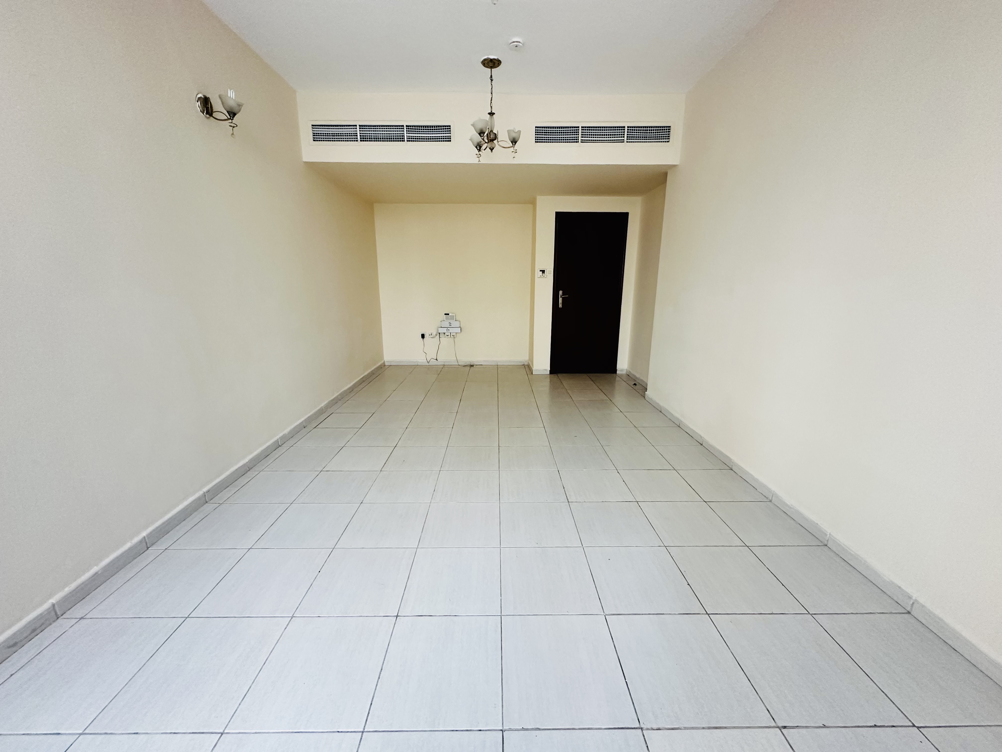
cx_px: 501
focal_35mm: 14
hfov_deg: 102.1
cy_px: 376
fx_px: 405
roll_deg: -0.8
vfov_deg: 85.7
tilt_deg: -13.6
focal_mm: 2.22
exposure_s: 1/71
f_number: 2.2
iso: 320
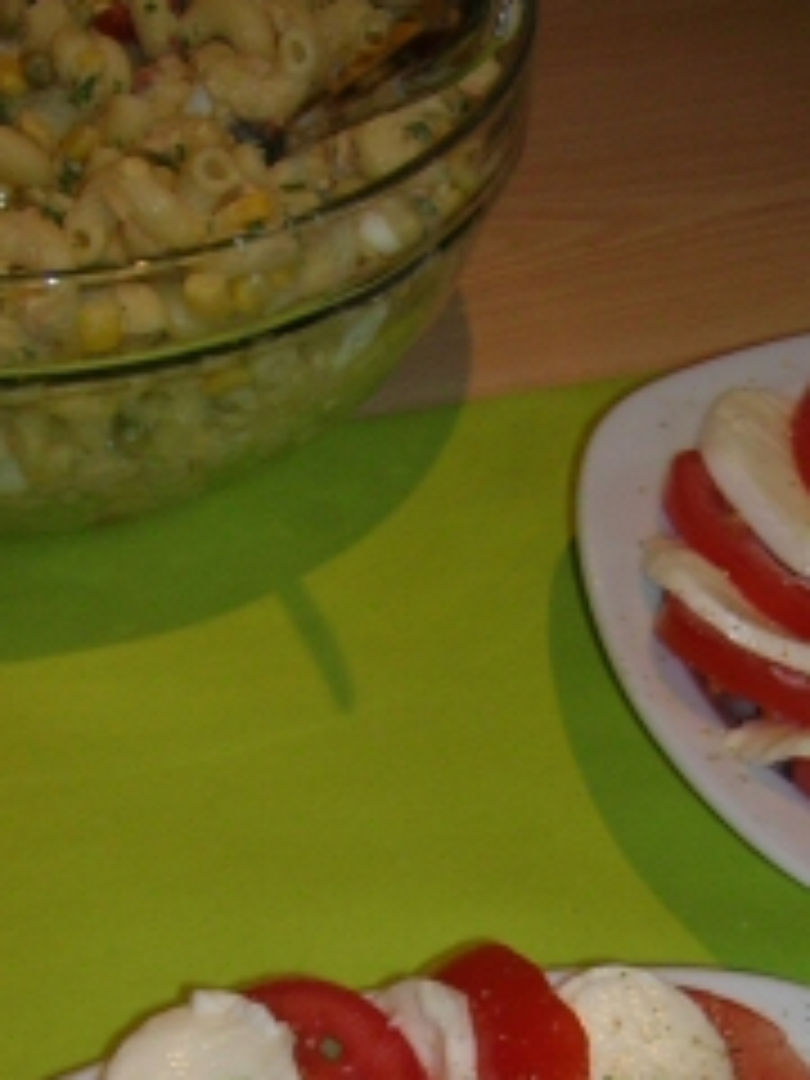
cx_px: 590
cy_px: 1161
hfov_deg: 17.3
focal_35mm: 85
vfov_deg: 21.9
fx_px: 2652
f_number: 2.9
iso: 50
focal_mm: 5.7
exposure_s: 1/60.1
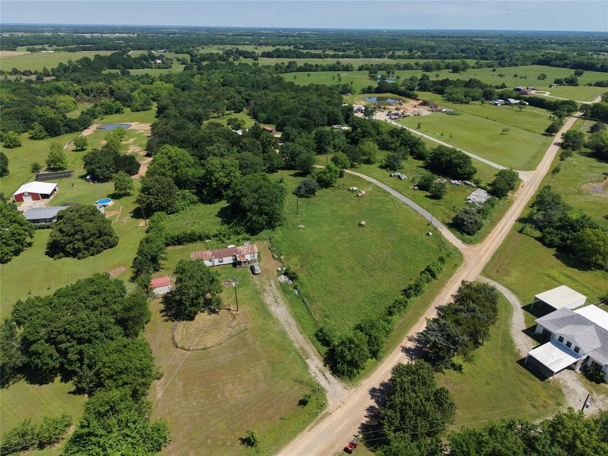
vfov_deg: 56.8
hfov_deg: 71.6
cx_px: 304
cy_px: 228
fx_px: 422
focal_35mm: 24
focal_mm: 8.67
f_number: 1.8
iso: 200
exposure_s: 1/5000
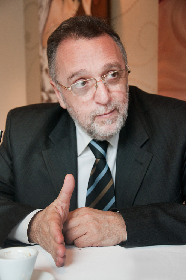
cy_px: 140
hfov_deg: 20.1
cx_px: 93
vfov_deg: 29.9
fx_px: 524
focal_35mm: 68
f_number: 4.8
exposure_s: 1/25
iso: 400
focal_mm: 45
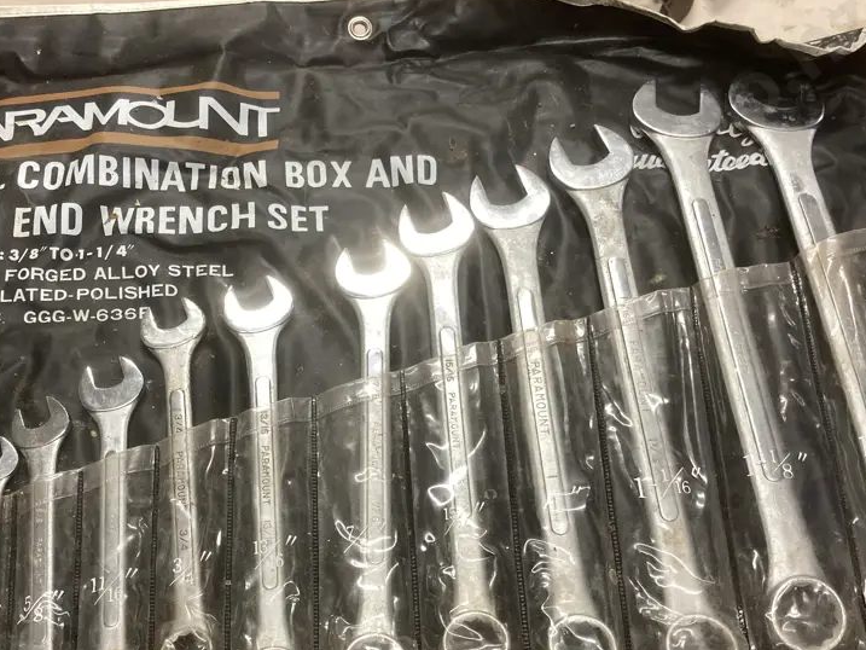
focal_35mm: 40
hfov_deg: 46.7
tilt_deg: -64.5
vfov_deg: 35.9
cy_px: 383
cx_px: 372
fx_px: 1001
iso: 80
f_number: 1.8
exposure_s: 1/50
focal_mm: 3.99
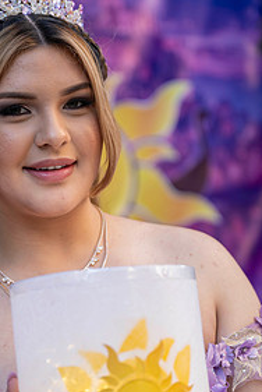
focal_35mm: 112
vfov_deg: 18.2
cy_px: 234
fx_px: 1220
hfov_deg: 12.2
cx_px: 64
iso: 160
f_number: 2.8
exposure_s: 1/100
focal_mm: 70
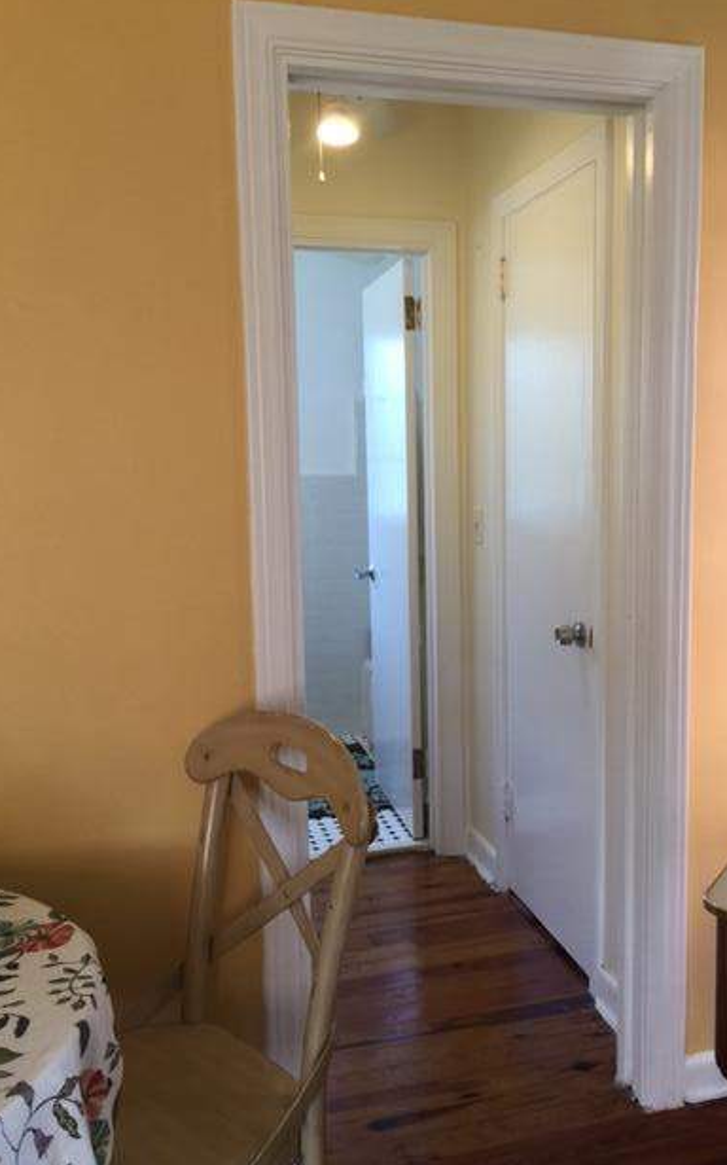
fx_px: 1015
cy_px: 595
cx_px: 443
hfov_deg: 39.2
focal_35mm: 32
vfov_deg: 59.7
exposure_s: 1/40
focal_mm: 4.15
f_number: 2.2
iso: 32
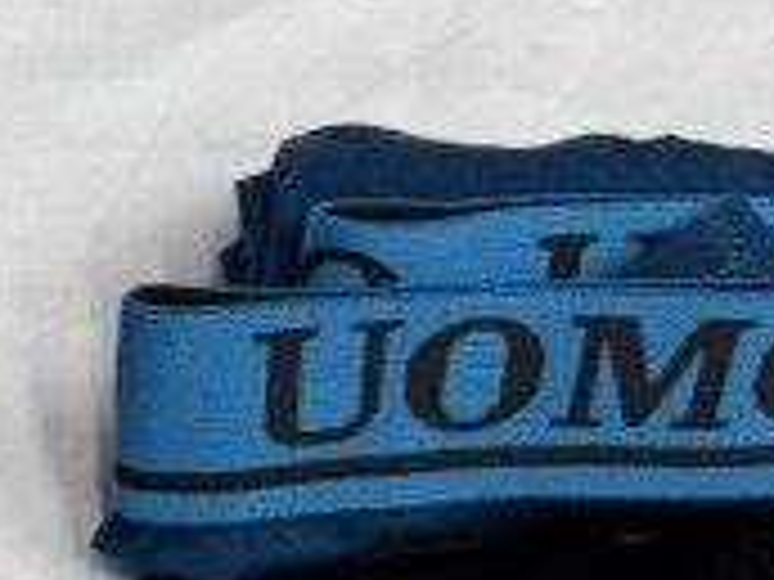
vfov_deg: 9.2
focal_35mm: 143
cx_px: -598
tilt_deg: -82.0
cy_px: 1416
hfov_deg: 12.6
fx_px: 3197
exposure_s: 1/100
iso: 80
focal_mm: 6.76
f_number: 1.78
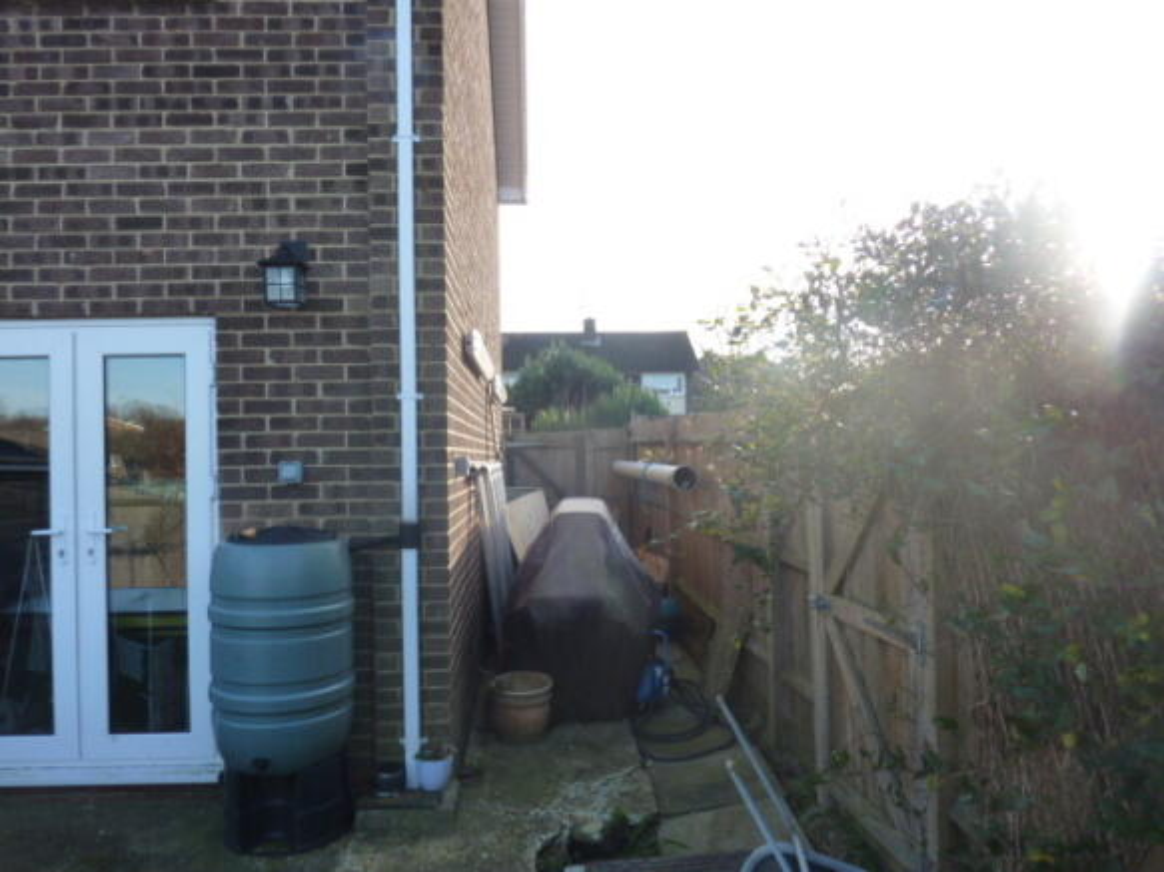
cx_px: 582
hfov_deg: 69.4
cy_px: 436
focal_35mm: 25
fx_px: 840
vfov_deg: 54.9
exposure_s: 1/160
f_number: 4
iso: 125
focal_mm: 4.1
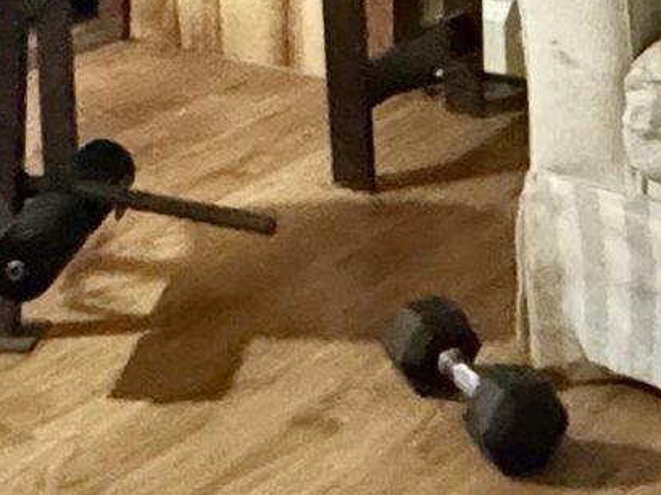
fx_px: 2004
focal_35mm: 105
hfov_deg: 18.7
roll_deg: -0.7
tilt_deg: -7.8
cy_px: -303
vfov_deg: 13.1
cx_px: 397
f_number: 2.2
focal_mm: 2.22
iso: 1600
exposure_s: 1/40
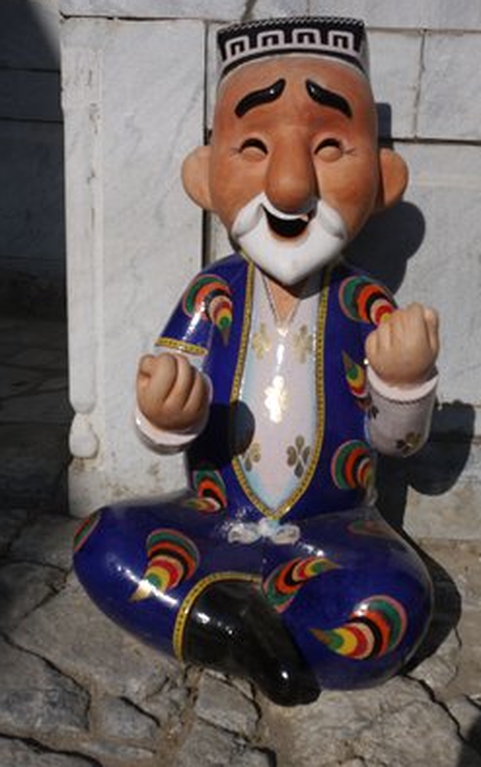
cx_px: 288
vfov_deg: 46.2
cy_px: 380
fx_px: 900
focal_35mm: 43
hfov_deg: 29.9
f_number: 4
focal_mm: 20
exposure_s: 1/4000
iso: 100
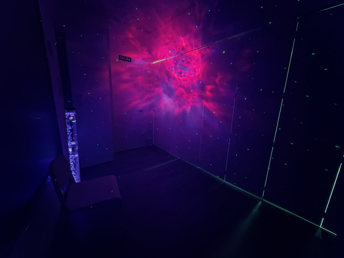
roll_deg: -1.9
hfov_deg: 102.1
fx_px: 139
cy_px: 129
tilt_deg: -12.6
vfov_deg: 85.7
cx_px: 172
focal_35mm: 14
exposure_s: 1/31
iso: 2500
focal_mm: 2.22
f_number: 2.2
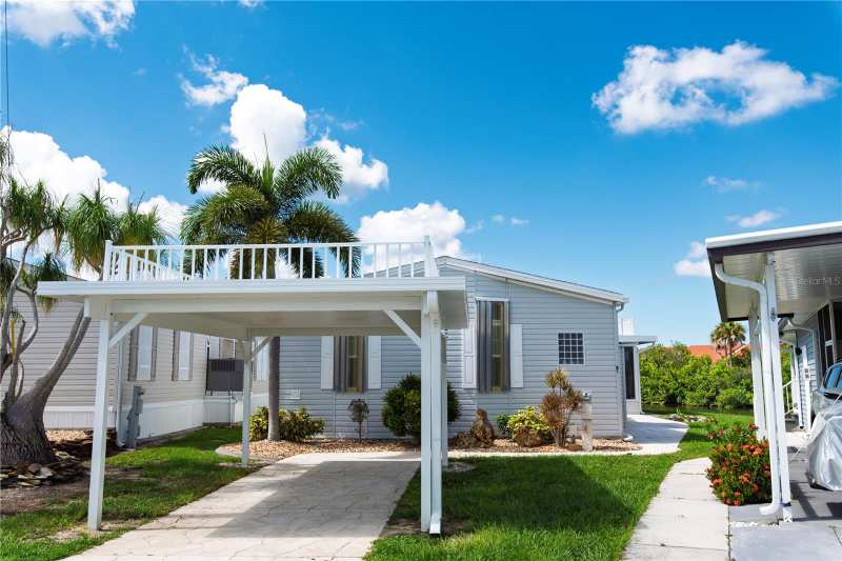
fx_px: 701
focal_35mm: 30
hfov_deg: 61.9
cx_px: 421
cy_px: 280
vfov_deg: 43.6
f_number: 13
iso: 100
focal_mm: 30
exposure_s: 1/640
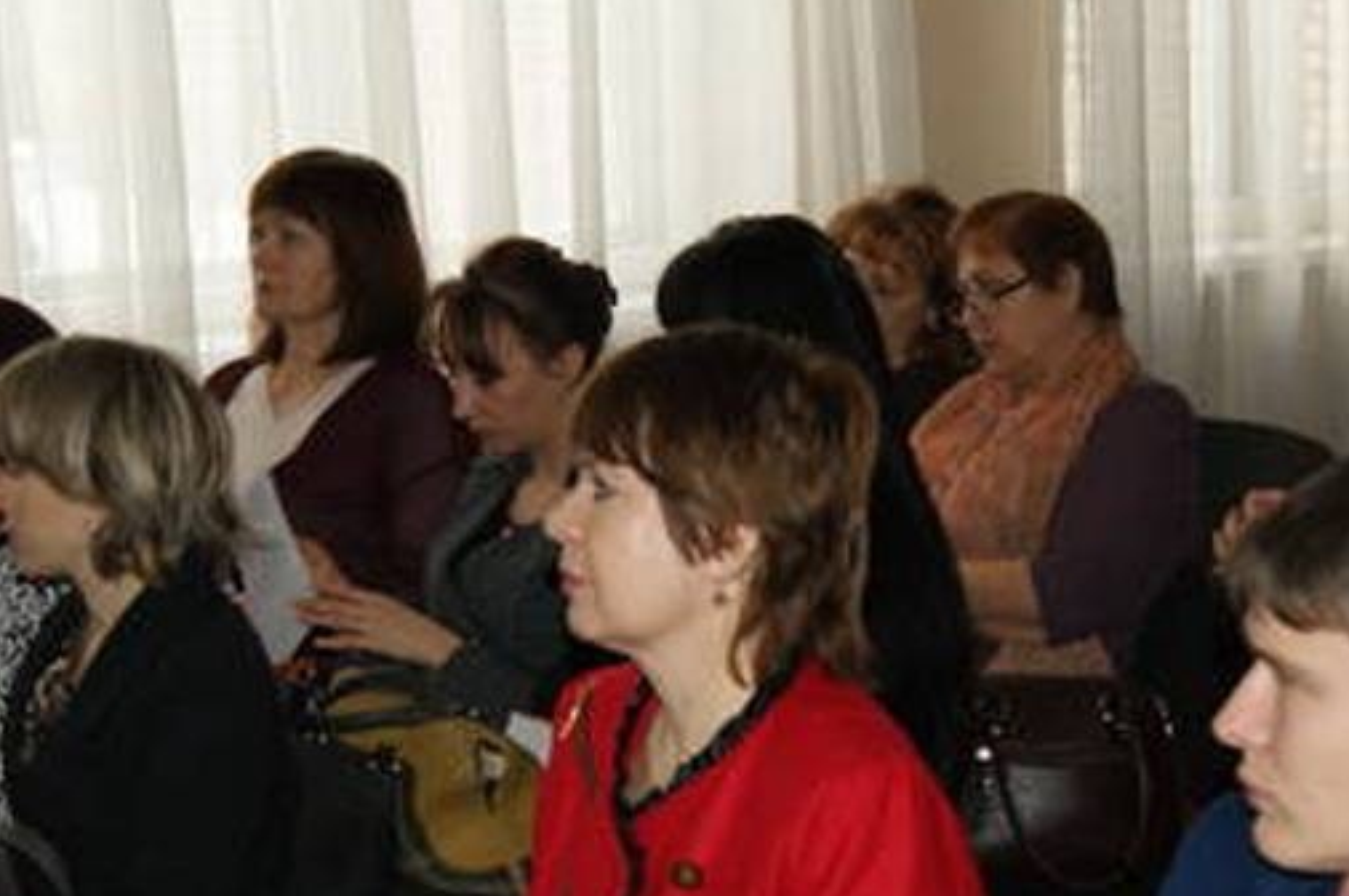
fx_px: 3181
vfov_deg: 16.0
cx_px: 722
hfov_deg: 23.9
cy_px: 596
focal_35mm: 85
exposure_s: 1/60
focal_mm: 28
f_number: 5.6
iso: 400
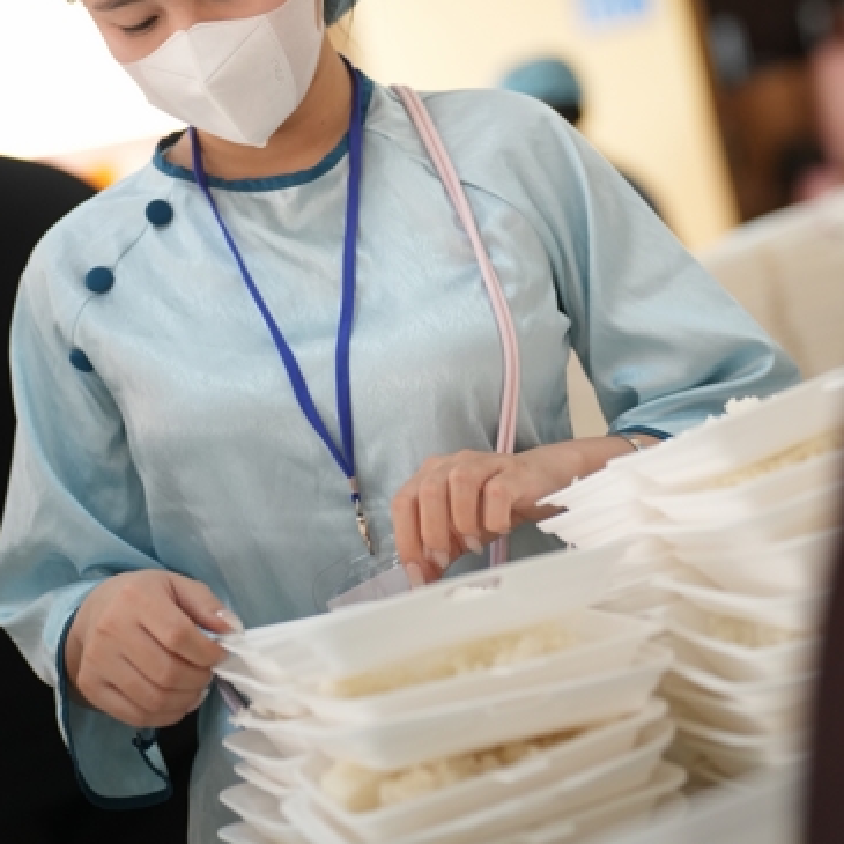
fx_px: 2841
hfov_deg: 16.9
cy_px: 113
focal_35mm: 103
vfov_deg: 16.7
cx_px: 415
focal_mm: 68
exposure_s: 1/250
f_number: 2.5
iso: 2000
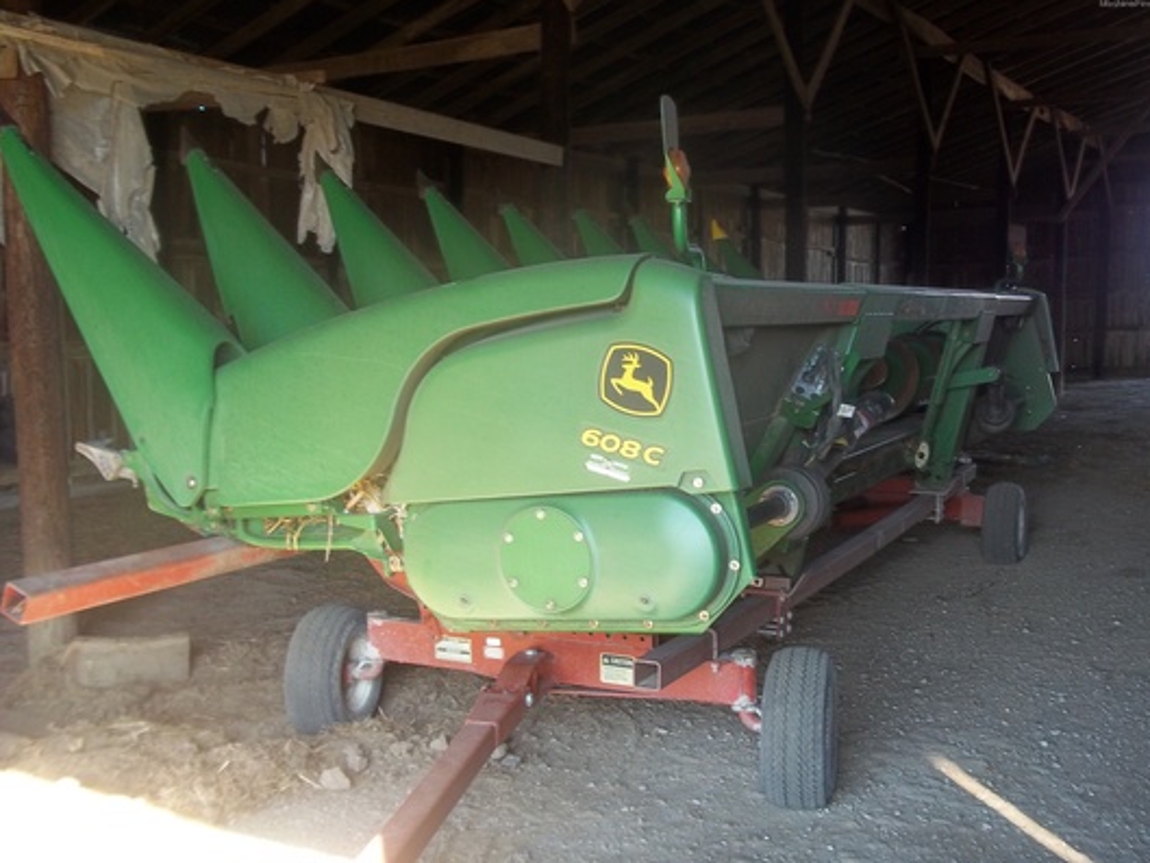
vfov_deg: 38.7
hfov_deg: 50.1
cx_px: 589
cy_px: 437
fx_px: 1229
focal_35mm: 37
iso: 80
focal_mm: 6.5
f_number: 3.1
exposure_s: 1/40
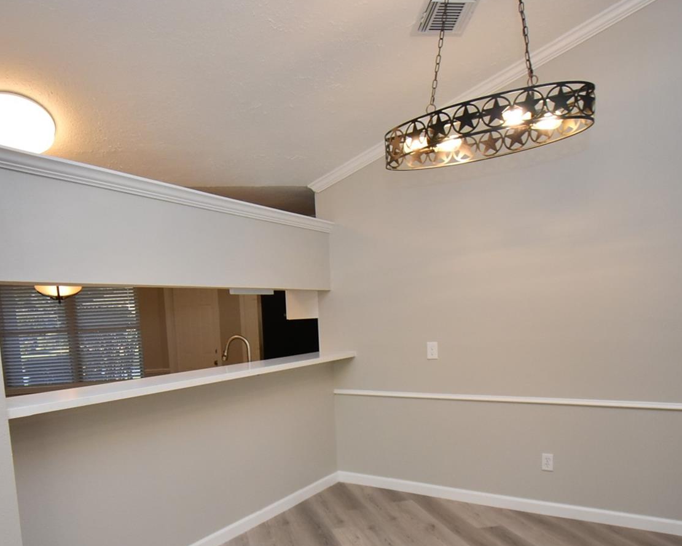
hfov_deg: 65.6
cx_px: 284
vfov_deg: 52.4
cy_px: 413
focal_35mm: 26
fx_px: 525
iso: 800
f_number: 5
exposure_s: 1/200
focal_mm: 10
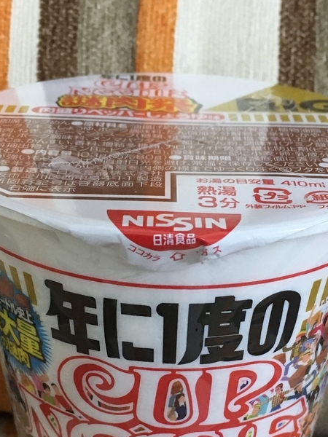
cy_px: 318
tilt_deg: -53.9
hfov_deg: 25.2
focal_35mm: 58
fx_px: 733
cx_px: 178
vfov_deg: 32.7
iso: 160
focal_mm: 4.15
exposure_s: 1/30
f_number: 2.2
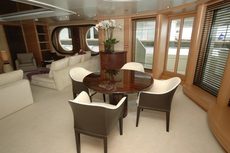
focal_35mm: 18
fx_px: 115
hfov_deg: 90.1
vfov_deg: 67.2
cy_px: 76
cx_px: 115
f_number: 4.5
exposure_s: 1/60
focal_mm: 12
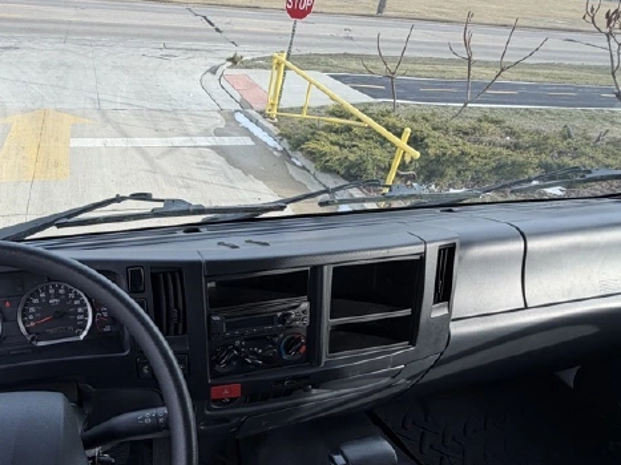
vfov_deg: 56.1
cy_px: 291
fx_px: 430
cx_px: 218
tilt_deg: -38.7
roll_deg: -5.7
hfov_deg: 70.0
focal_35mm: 24
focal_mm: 2.22
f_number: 2.2
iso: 50
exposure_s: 1/388
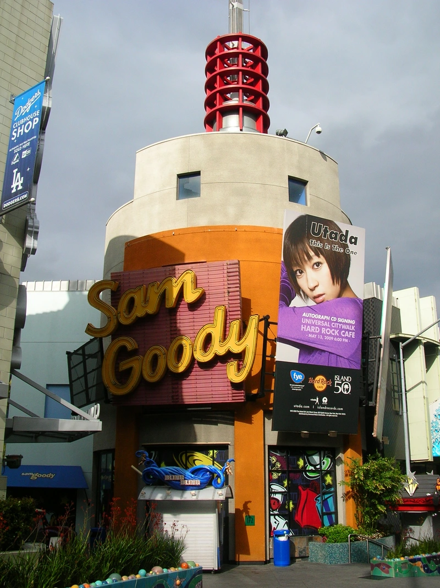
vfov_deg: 50.2
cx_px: 220
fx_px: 628
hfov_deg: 38.6
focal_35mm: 37
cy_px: 294
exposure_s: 1/801
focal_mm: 6.2
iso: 50
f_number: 3.8
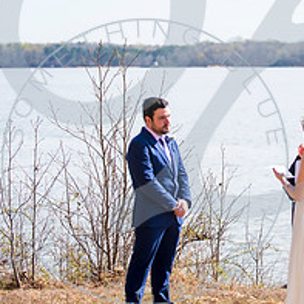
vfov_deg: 11.2
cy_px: 45
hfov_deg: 11.3
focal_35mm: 155
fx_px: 1540
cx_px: 214
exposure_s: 1/800
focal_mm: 80
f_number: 2.8
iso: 100
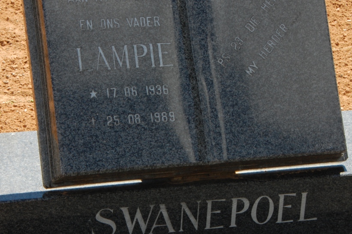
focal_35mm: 131
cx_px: 178
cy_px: 96
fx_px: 1280
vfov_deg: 10.4
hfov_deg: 15.7
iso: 400
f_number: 18
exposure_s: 1/60
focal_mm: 70
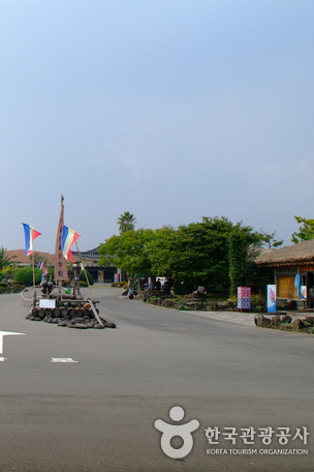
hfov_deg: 26.7
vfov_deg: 42.7
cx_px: -37
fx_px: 602
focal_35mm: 46
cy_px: 231
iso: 200
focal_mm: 20
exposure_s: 1/250
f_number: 8
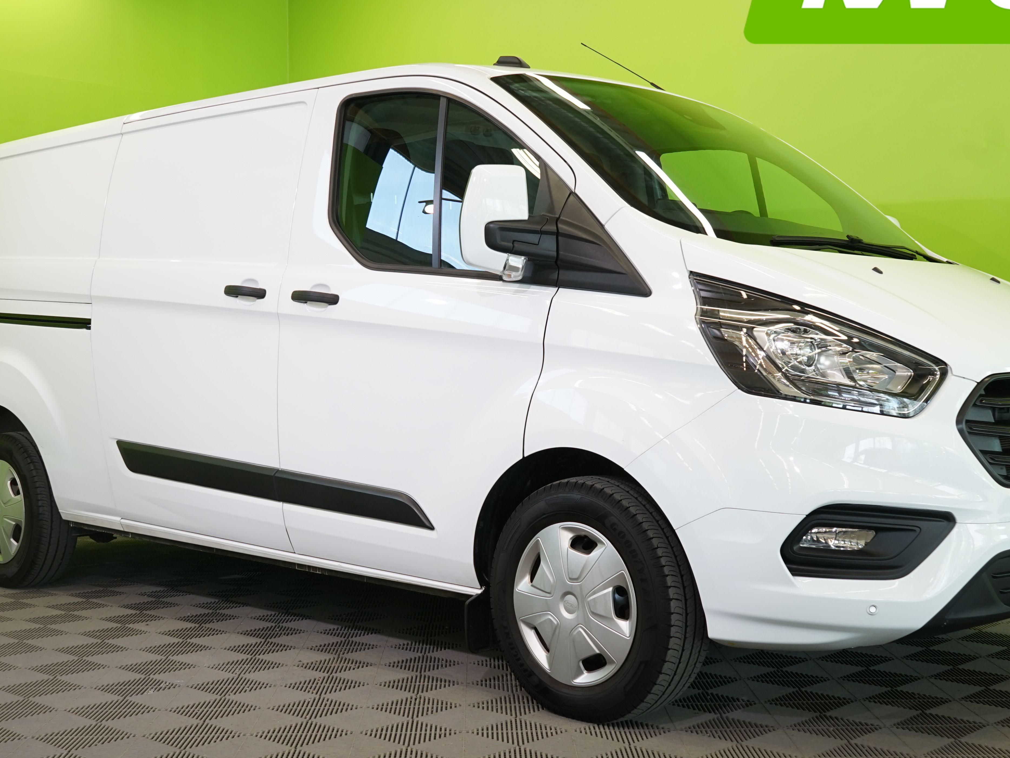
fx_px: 1400
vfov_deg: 30.3
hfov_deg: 39.6
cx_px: 539
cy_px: 394
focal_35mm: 48
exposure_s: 1/40
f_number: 6.3
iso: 400
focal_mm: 31
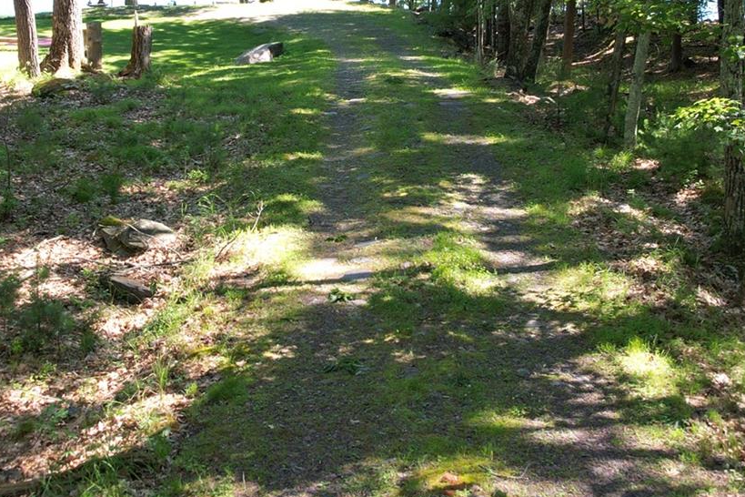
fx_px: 1138
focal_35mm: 55
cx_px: 346
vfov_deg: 24.3
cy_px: 112
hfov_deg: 36.2
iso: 100
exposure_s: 1/160
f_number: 2.8
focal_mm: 8.38
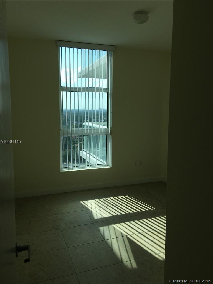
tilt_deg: -6.6
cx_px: 106
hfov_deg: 48.2
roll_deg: -0.5
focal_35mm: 29
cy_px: 142
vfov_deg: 61.7
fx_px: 238
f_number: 2.2
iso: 25
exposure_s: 1/1282
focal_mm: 4.15
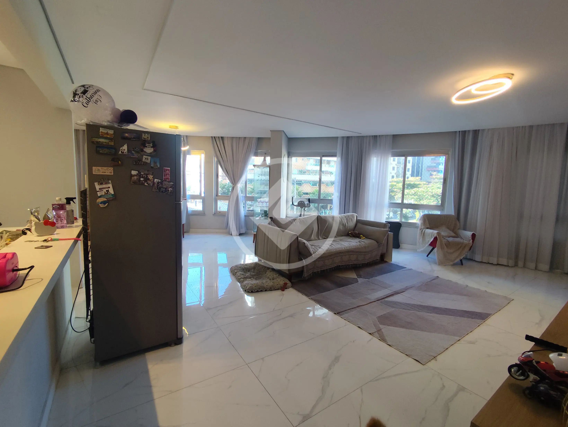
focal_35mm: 16
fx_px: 263
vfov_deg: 78.2
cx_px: 284
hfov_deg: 94.5
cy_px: 214
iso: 64
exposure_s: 1/60
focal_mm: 1.65
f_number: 2.2
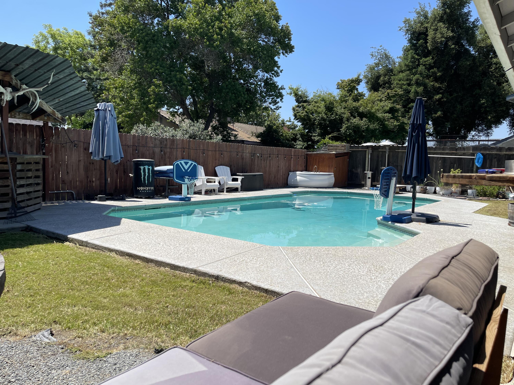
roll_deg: -1.5
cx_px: 257
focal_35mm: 25
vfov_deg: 54.9
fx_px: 371
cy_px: 192
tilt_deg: -5.0
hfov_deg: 69.4
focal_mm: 5.1
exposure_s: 1/3788
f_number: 1.6
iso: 32
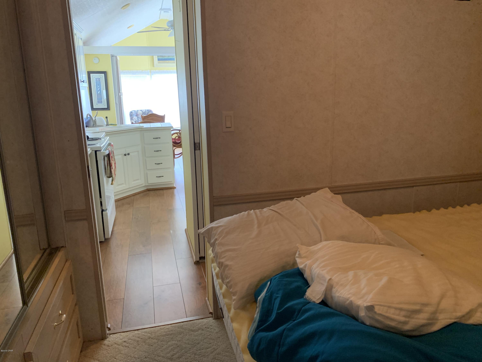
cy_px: 181
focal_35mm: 26
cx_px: 241
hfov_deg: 67.3
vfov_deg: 53.1
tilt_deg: -12.2
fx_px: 362
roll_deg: +2.1
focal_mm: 4.25
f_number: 1.8
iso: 250
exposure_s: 1/40
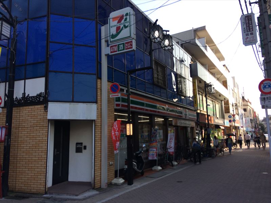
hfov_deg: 61.7
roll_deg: +1.9
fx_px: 227
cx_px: 136
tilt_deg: +5.2
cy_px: 102
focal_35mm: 29
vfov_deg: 48.2
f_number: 2.2
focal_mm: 4.15
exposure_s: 1/651
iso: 32
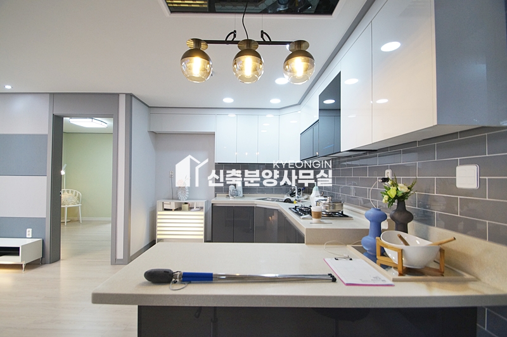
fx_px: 211
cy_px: 168
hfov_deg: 100.4
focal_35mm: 15
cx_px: 254
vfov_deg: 77.2
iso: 800
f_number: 4
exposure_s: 1/125
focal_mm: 10
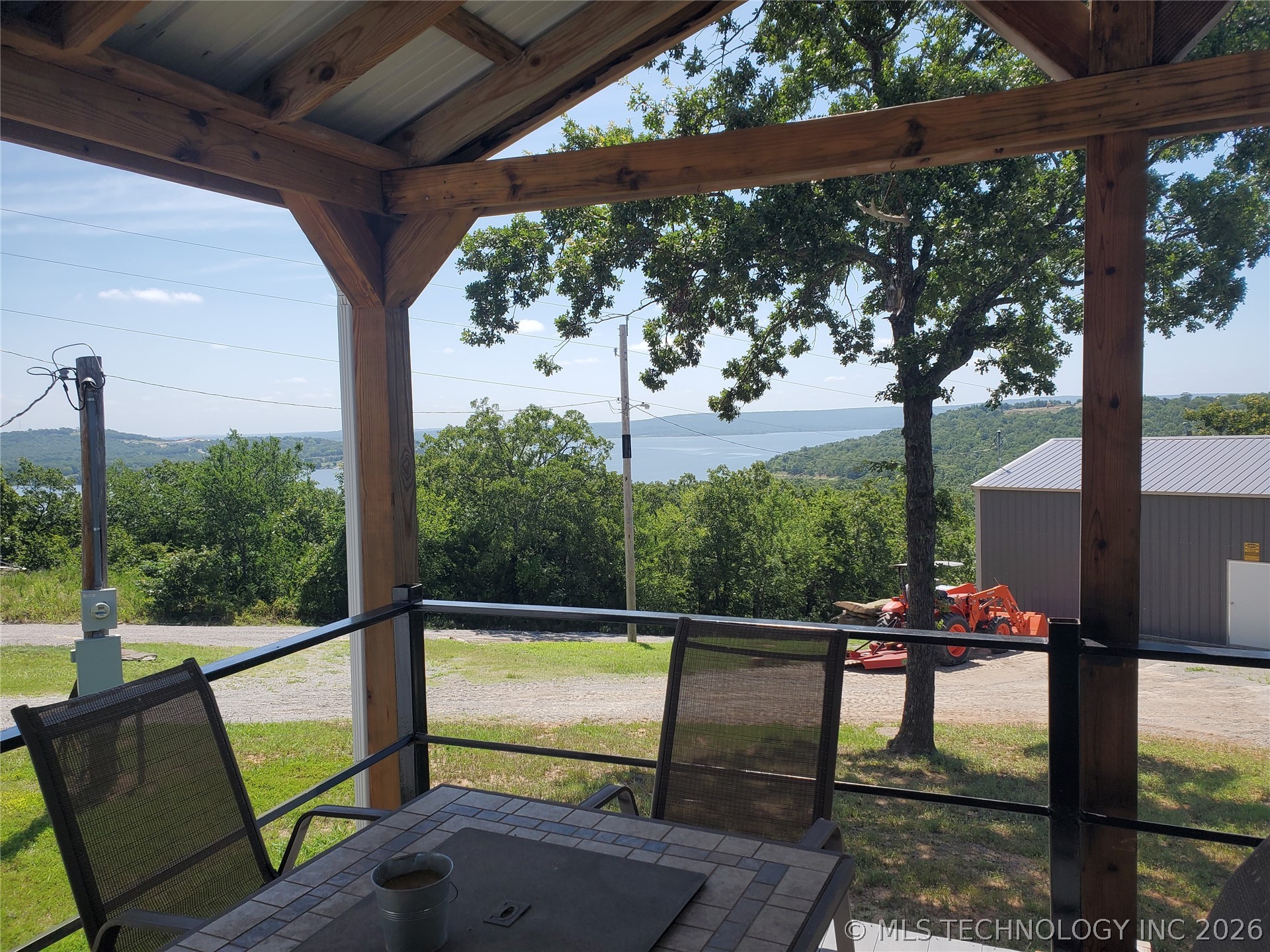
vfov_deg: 53.1
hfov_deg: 67.3
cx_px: 635
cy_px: 476
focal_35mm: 26
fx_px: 954
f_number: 2.4
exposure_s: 1/1480
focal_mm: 4.3
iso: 50
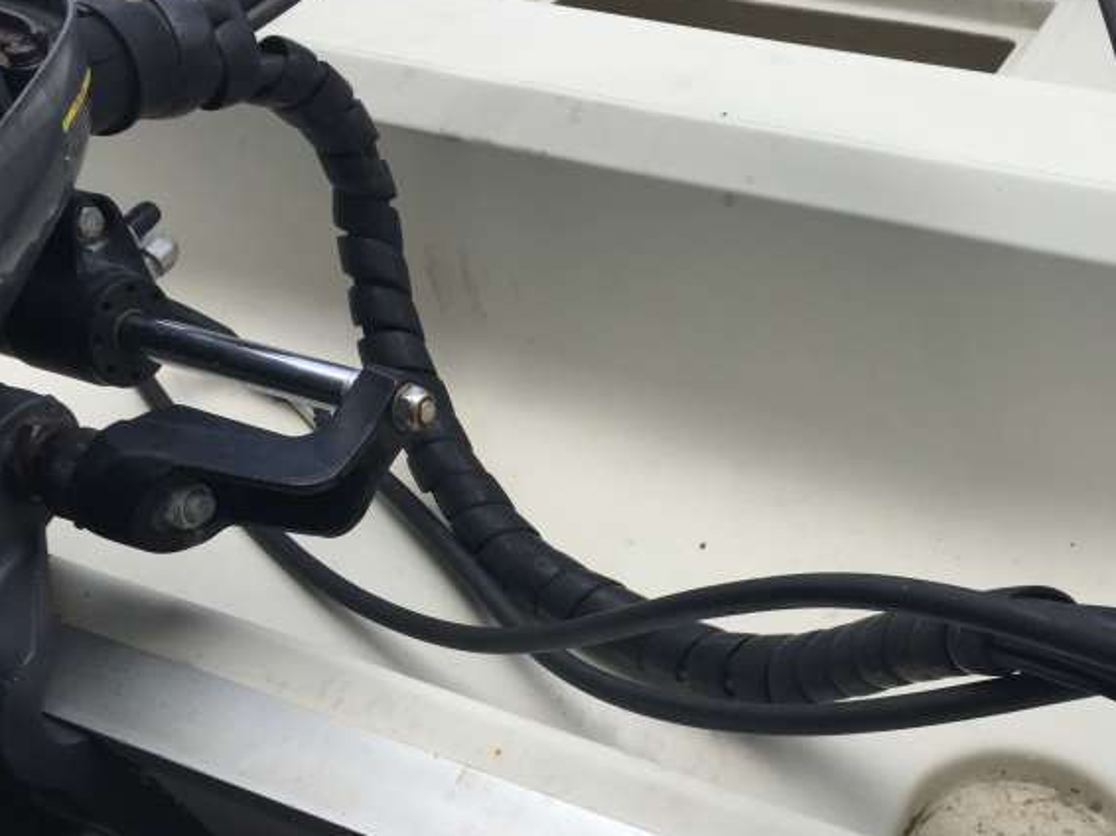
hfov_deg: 45.5
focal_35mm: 41
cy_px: 530
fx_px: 1321
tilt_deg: -41.2
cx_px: 676
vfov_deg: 34.9
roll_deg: +1.3
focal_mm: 4.15
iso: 32
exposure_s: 1/1130
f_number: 2.2
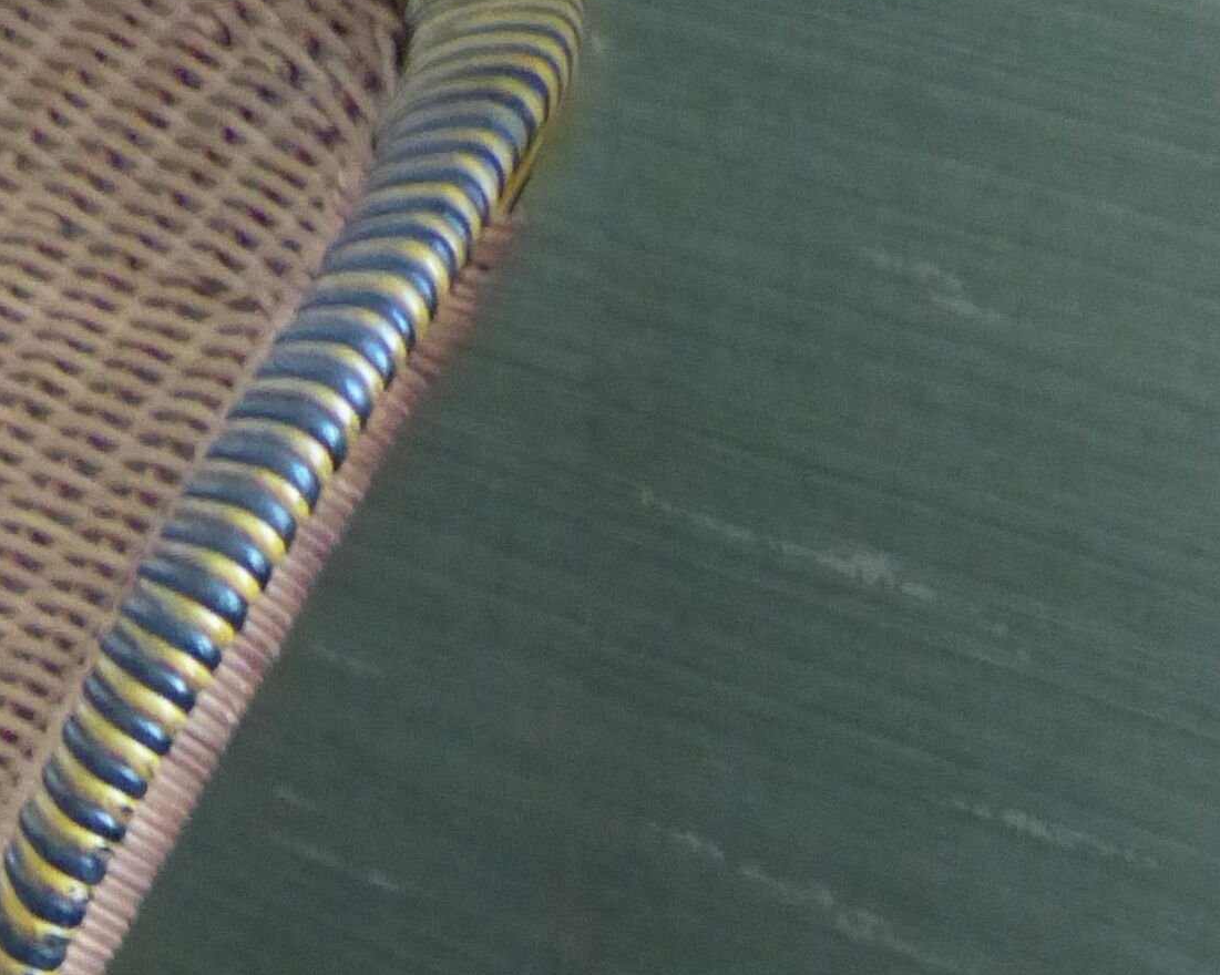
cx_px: -290
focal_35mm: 149
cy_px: 1846
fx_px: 5378
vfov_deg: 9.7
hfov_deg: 12.6
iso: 800
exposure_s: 1/20
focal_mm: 7.6
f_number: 2.8
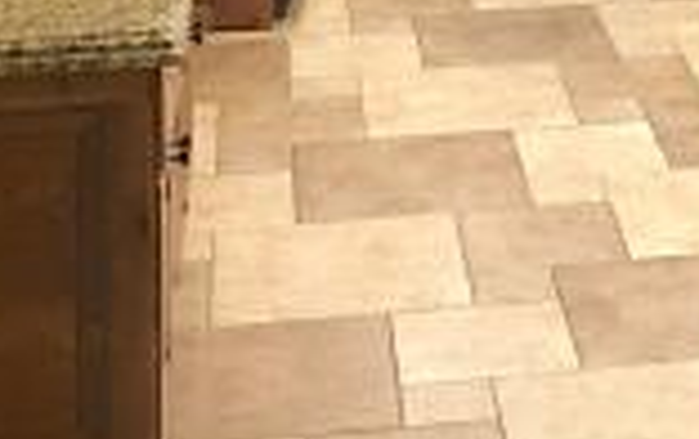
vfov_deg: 9.8
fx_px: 2404
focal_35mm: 126
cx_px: 901
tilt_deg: -6.5
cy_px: -385
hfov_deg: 15.7
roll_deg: -1.7
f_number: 2.2
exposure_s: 1/10
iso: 100
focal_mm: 4.15
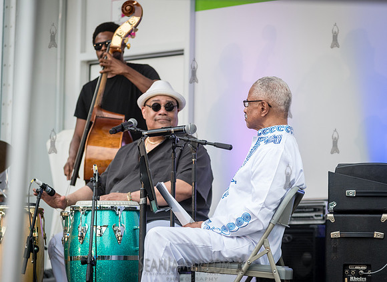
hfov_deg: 12.1
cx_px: 235
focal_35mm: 165
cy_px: 151
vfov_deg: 8.9
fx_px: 1822
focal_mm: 135
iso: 1000
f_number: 4.5
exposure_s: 1/400
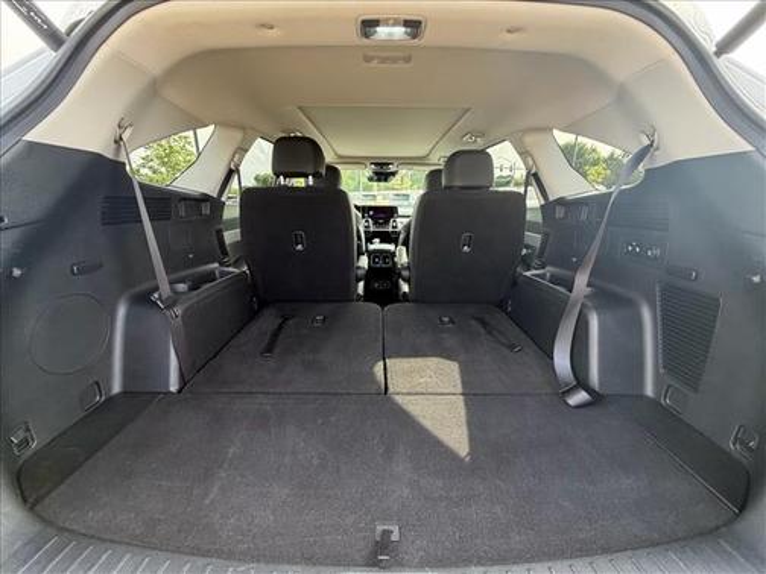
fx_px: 310
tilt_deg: -17.1
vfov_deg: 85.7
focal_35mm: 14
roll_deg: -0.2
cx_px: 383
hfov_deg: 102.1
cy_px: 287
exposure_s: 1/121
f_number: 2.2
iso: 125
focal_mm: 2.22
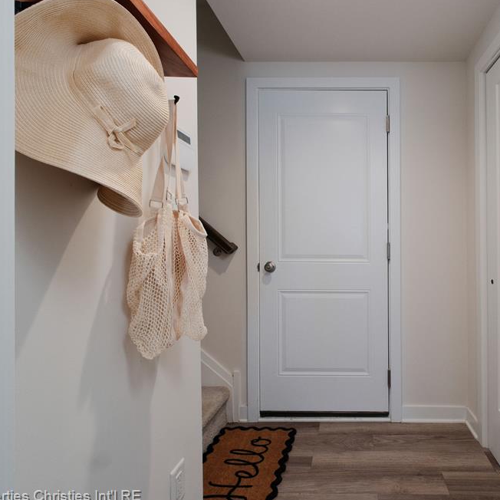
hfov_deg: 72.3
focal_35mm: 20
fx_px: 327
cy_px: 245
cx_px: 339
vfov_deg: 74.8
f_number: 8
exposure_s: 1/125
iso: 640
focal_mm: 10
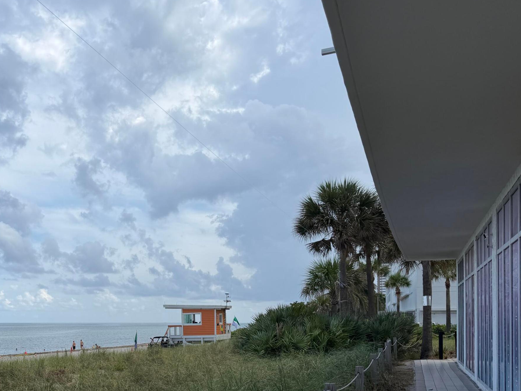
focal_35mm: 39
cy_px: 310
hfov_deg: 46.0
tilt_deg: +0.7
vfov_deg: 35.7
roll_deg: +0.8
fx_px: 587
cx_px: 125
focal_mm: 6.76
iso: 80
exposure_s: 1/4975
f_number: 1.78
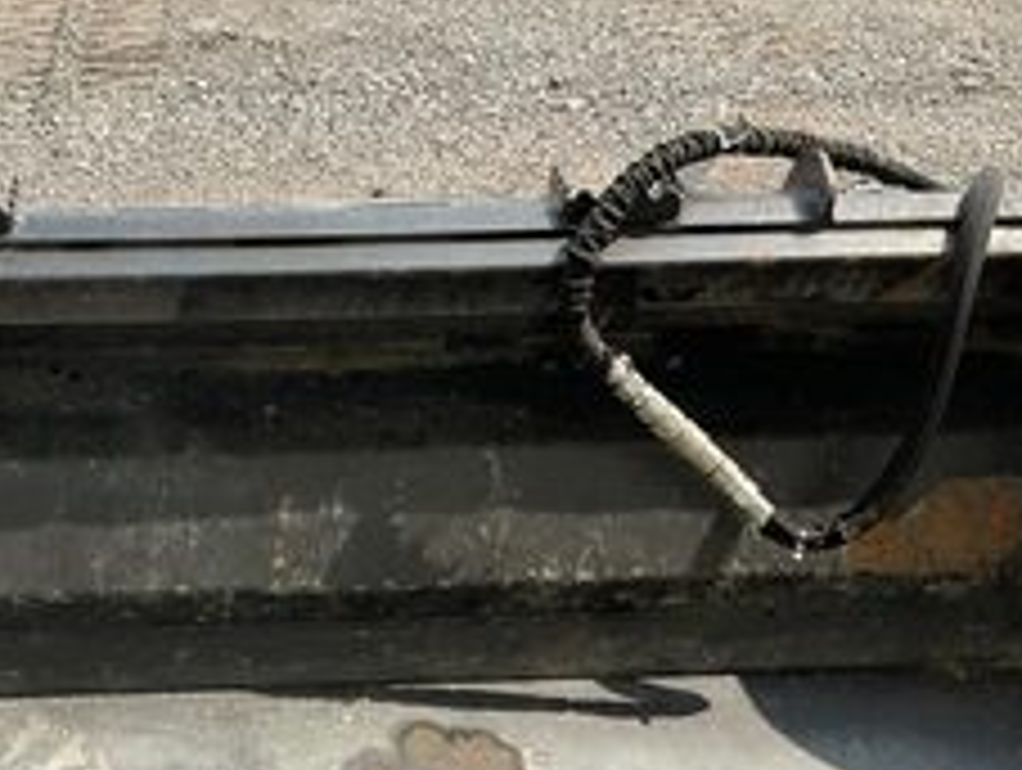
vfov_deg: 28.2
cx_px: 234
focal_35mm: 51
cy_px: 576
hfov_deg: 36.4
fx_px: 1508
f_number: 1.8
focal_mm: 3
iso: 25
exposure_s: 1/435
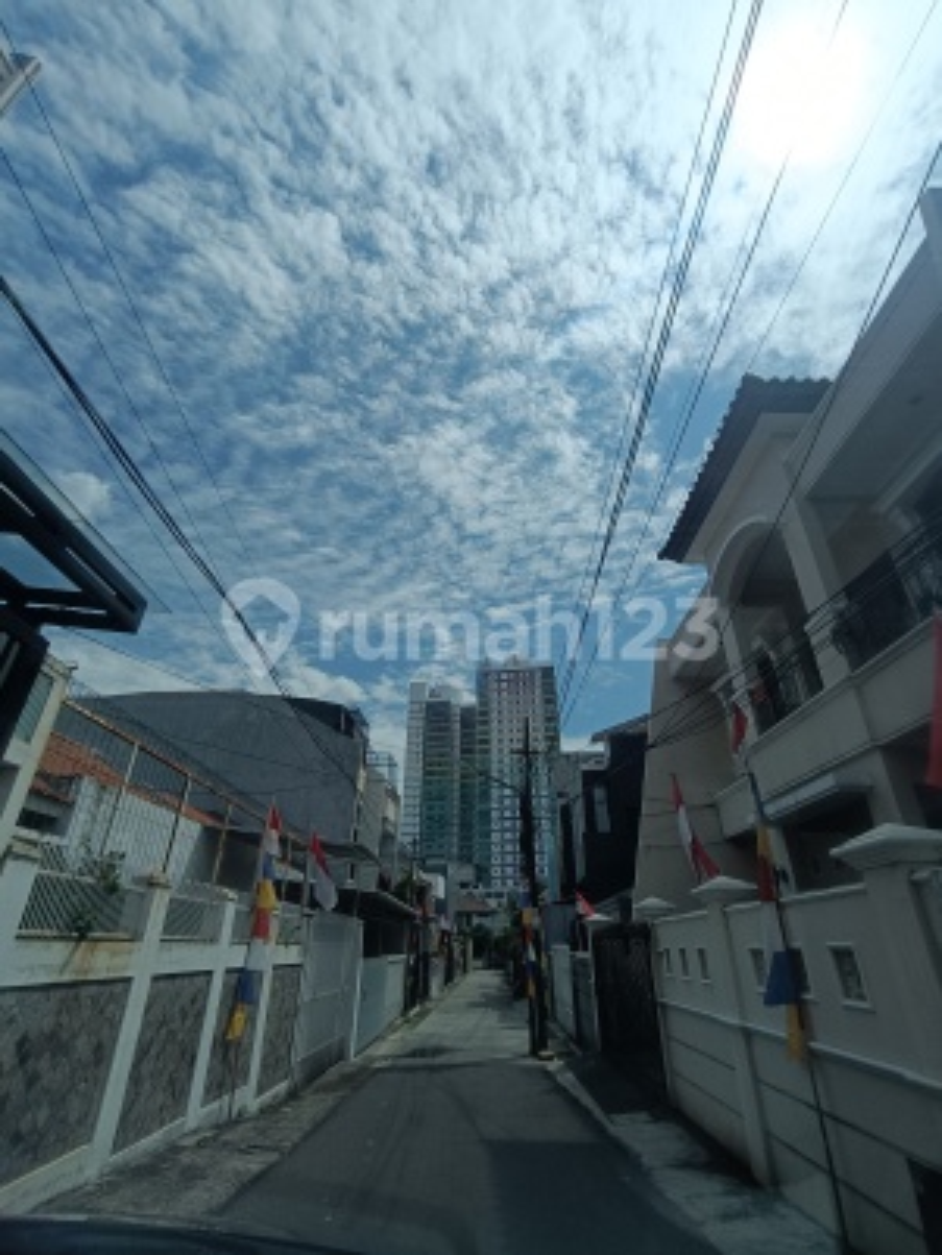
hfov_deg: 78.1
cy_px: 628
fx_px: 580
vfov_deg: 94.5
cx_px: 471
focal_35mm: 16
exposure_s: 1/1047
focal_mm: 1.68
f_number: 2.2
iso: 64
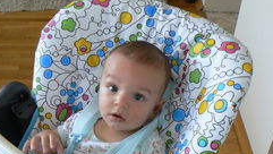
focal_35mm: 65
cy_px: 164
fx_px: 471
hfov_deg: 32.2
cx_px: 102
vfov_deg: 18.0
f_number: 2.8
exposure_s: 1/13
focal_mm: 6
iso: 80
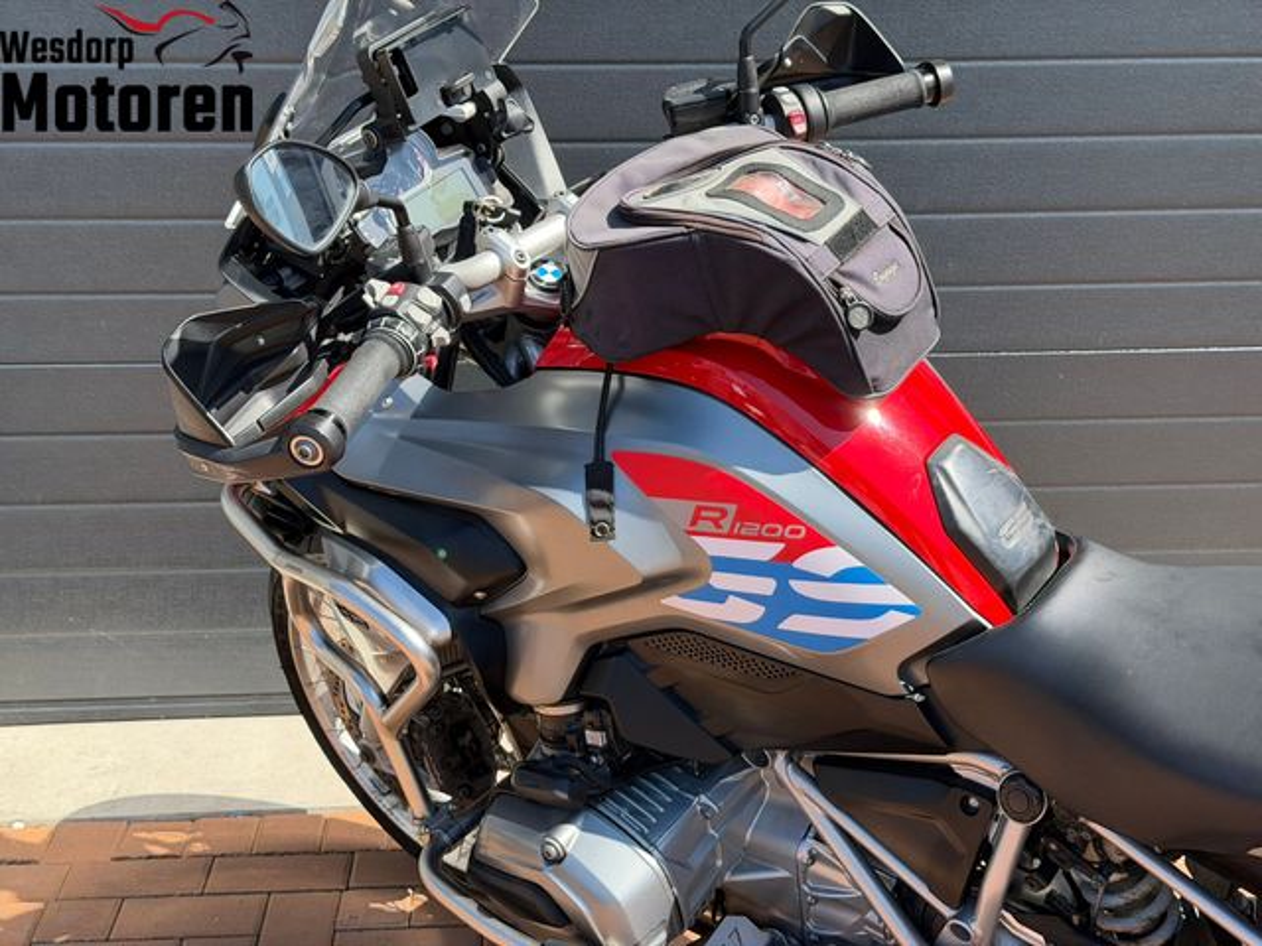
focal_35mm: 48
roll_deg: +1.5
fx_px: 1750
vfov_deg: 30.3
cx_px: 631
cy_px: 473
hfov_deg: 39.7
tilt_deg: -20.1
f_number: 1.78
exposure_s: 1/1795
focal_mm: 6.76
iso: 100
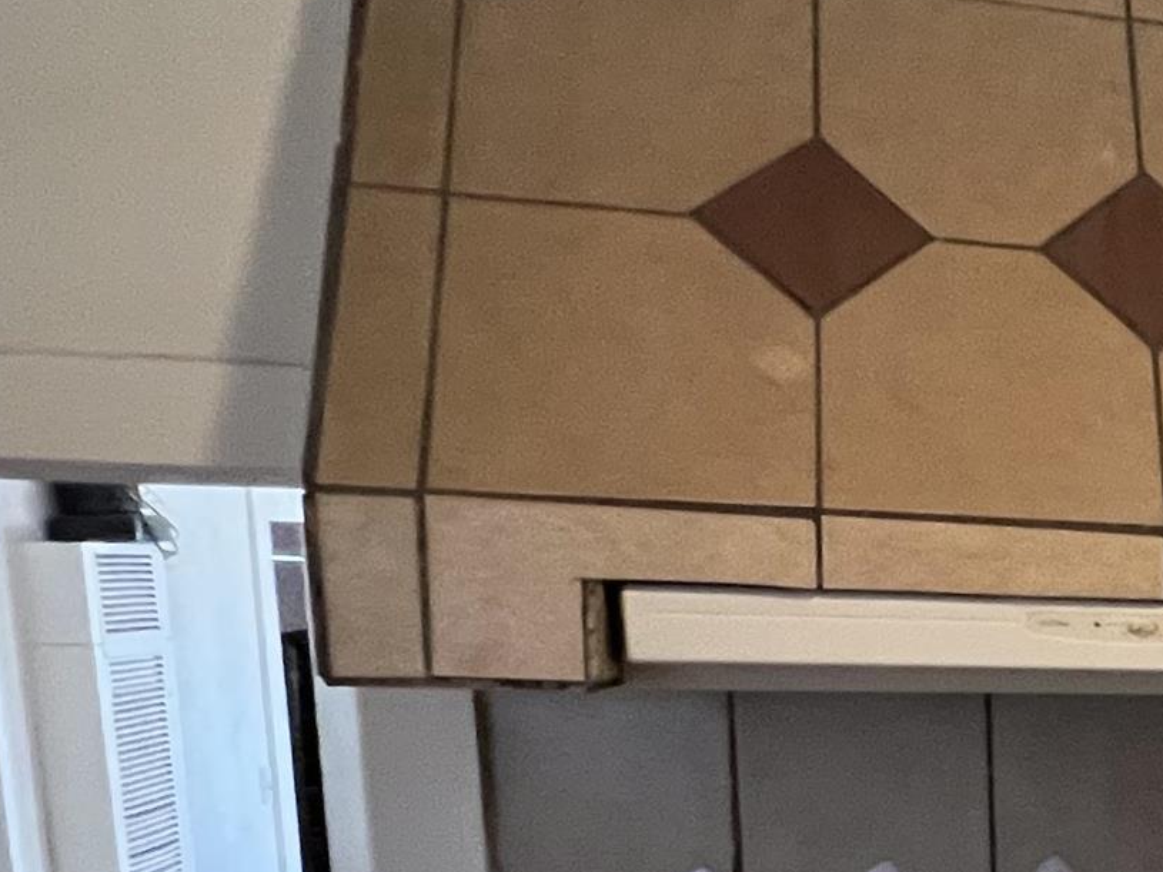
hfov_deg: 30.2
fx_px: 1646
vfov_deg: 27.6
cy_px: 916
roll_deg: -2.2
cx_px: 1538
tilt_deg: -9.6
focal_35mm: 49
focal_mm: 1.57
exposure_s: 1/60
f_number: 1.8
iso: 500
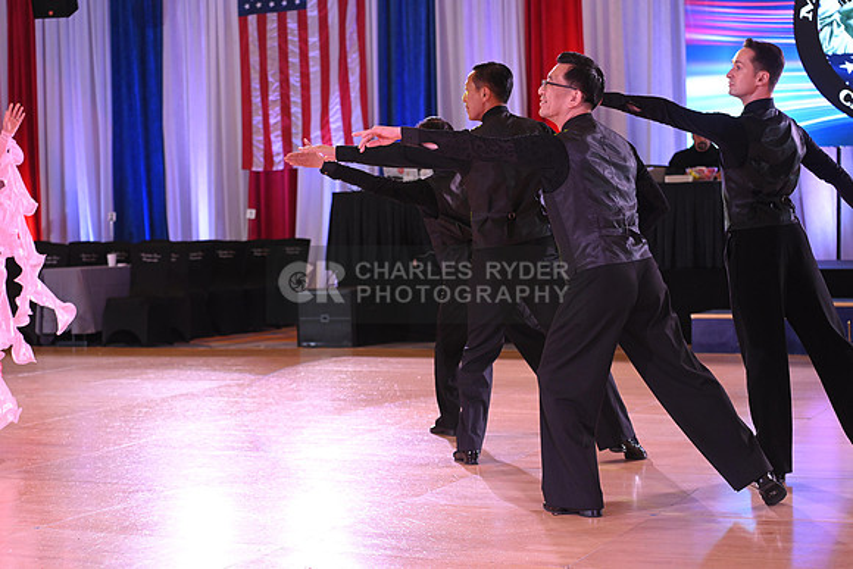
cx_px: 426
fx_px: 1659
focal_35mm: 70
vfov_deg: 19.5
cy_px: 284
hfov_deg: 28.8
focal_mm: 70
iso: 1600
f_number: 4.5
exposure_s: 1/250
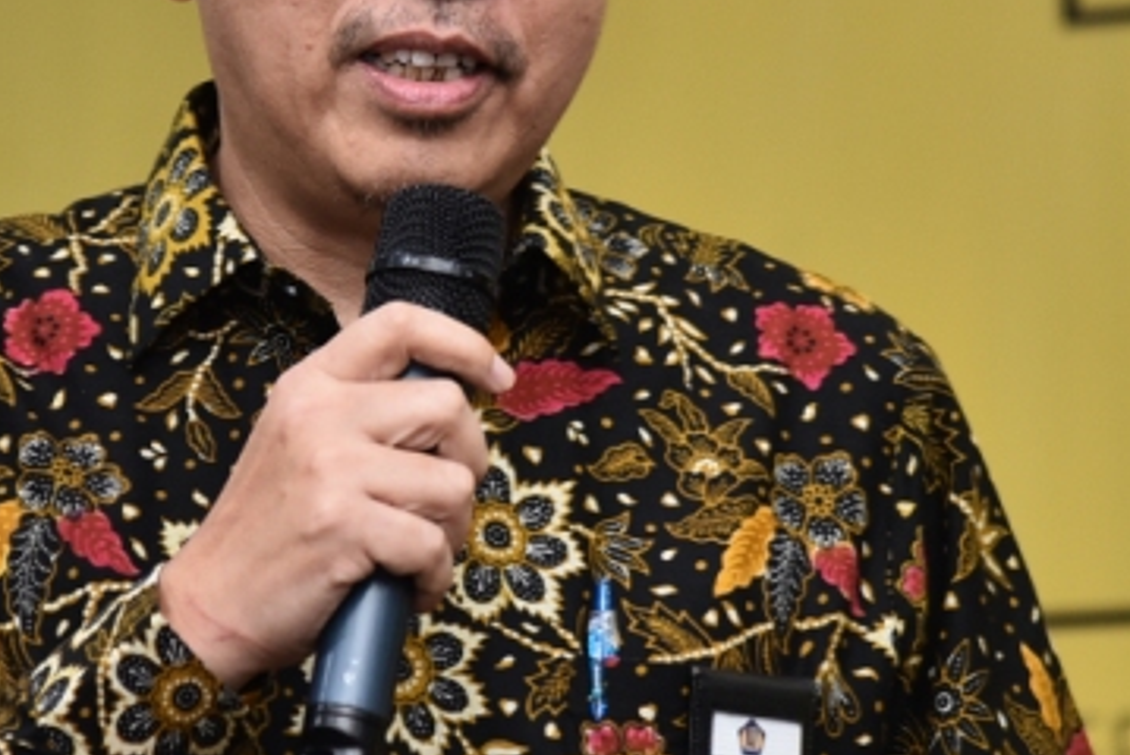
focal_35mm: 342
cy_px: 219
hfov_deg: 6.0
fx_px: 10743
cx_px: 532
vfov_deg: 4.0
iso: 320
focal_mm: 120
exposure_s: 1/60
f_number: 4
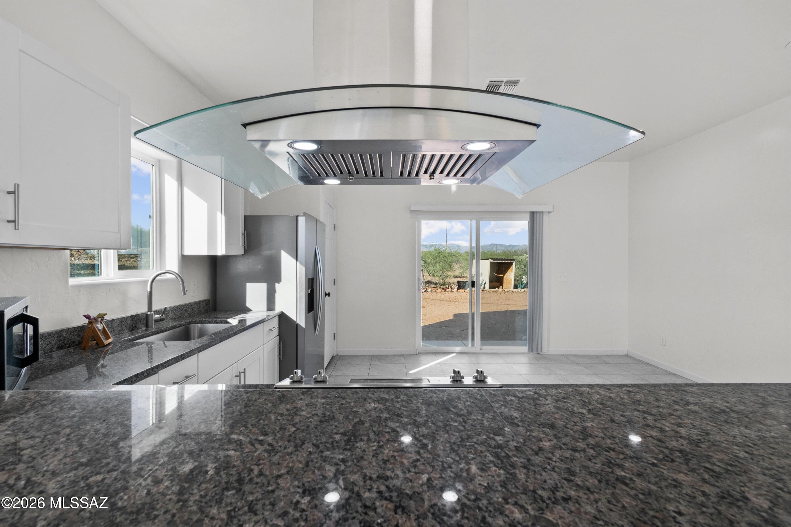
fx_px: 330
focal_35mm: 15
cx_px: 396
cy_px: 264
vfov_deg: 77.3
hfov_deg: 100.4
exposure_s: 1/30
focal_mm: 10
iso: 800
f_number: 11
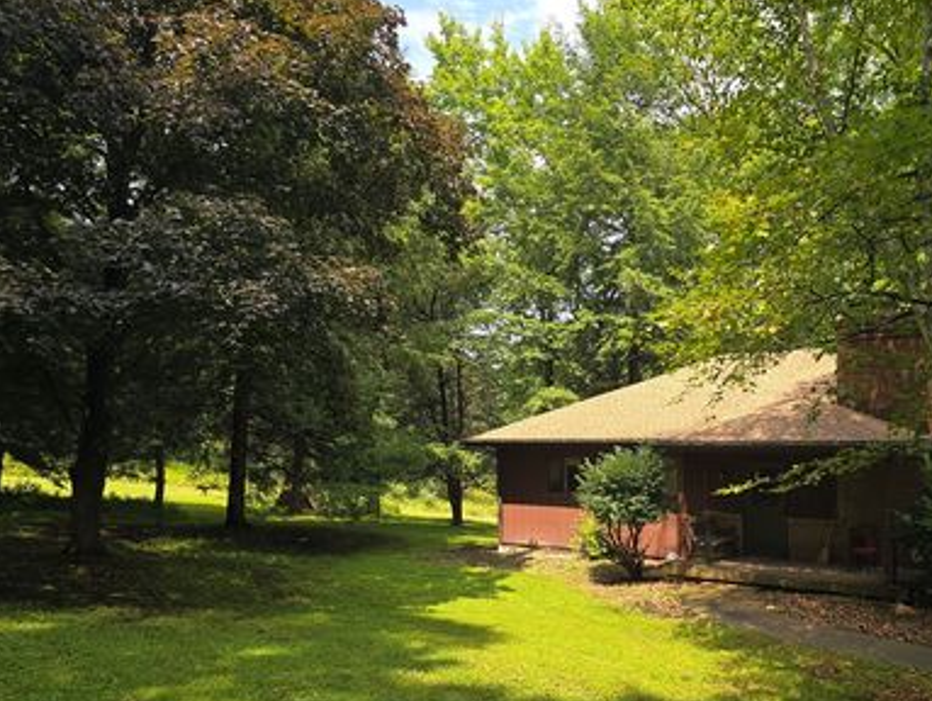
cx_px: 589
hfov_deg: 59.1
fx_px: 808
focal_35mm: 30
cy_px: 439
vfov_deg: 46.4
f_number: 1.7
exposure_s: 1/217
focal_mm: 6.3
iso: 12
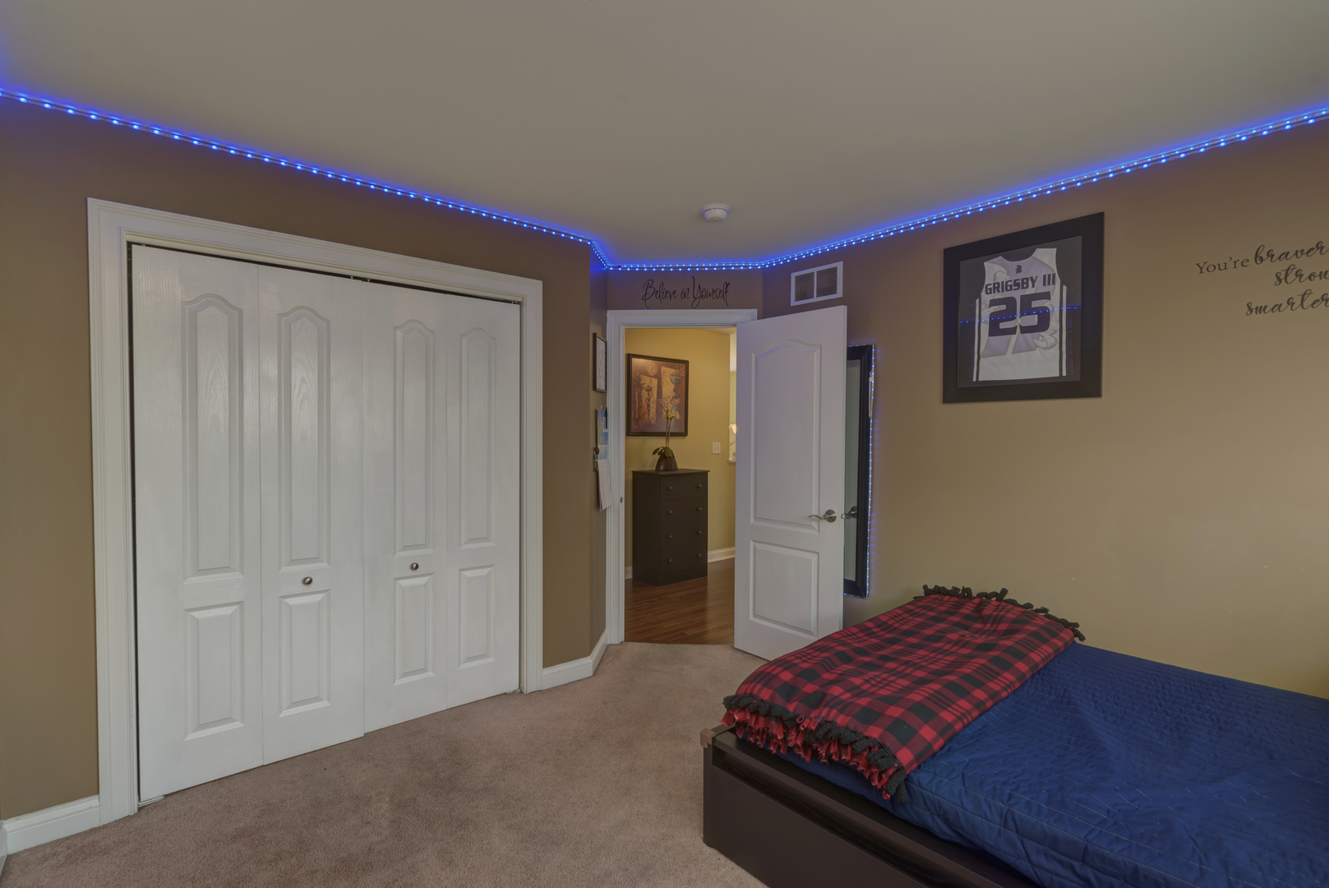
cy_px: 444
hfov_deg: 96.7
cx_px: 664
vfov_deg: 73.8
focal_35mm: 16
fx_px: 591
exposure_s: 1/20
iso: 125
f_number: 8
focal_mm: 16
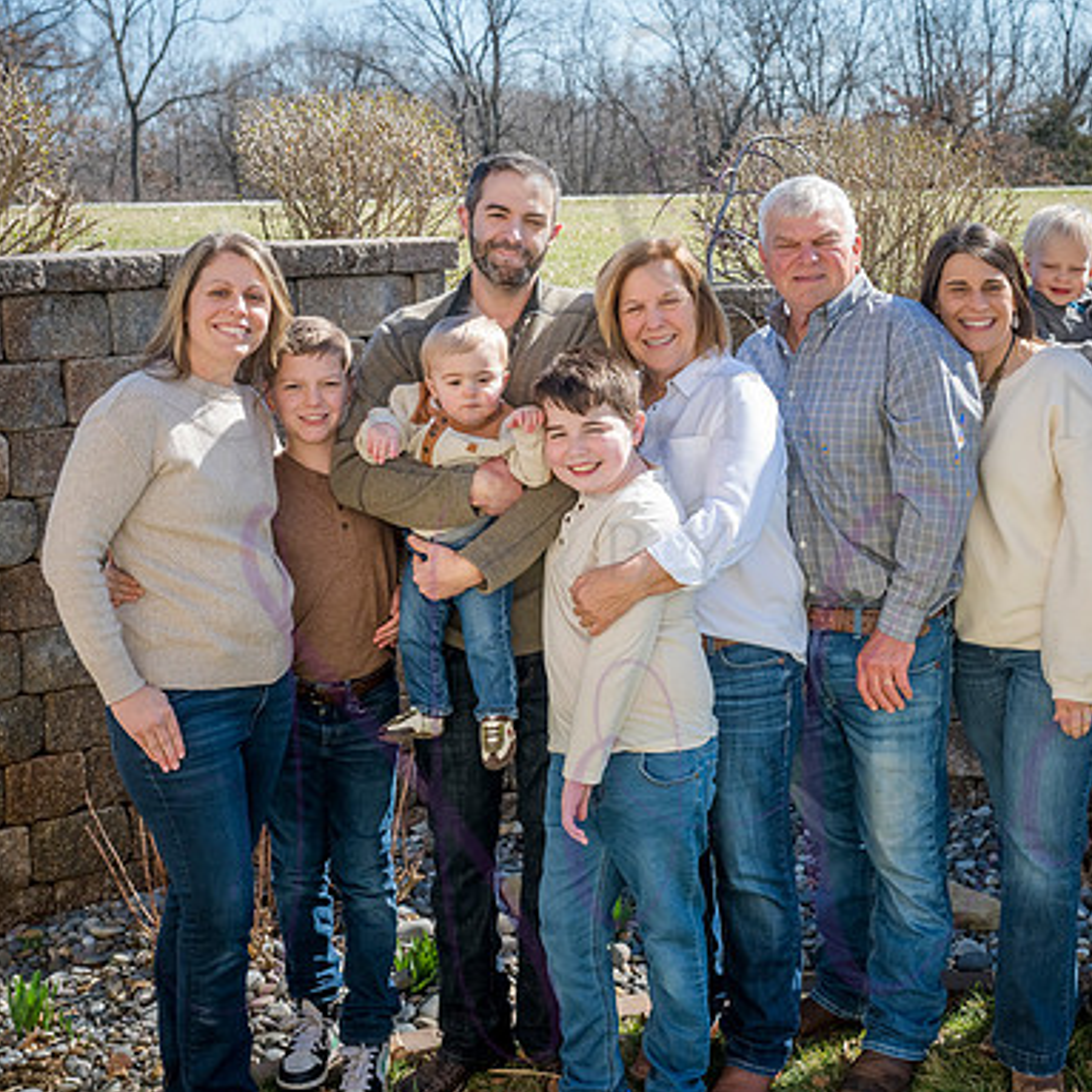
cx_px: 647
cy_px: 496
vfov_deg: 29.1
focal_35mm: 59
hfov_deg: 29.0
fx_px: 2106
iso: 400
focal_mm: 42
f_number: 6.3
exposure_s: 1/640
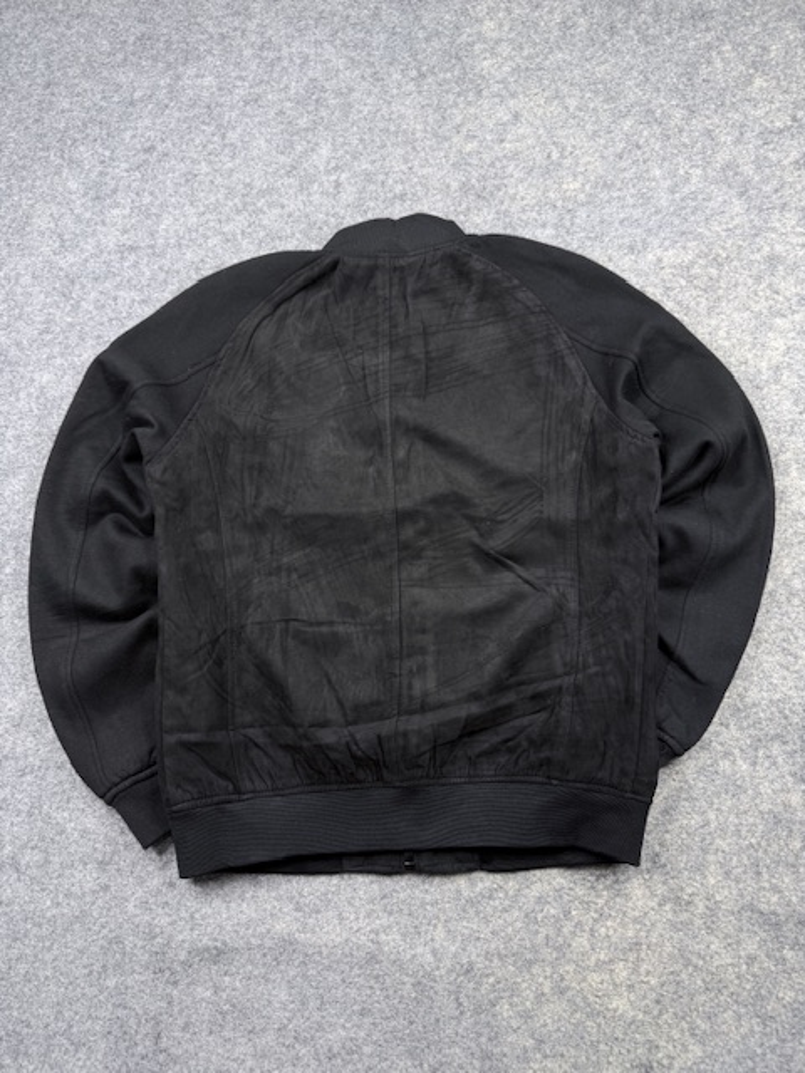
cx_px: 402
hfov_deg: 56.8
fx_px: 744
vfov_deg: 71.6
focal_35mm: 24
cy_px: 536
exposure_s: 1/100
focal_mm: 6.76
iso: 100
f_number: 1.78
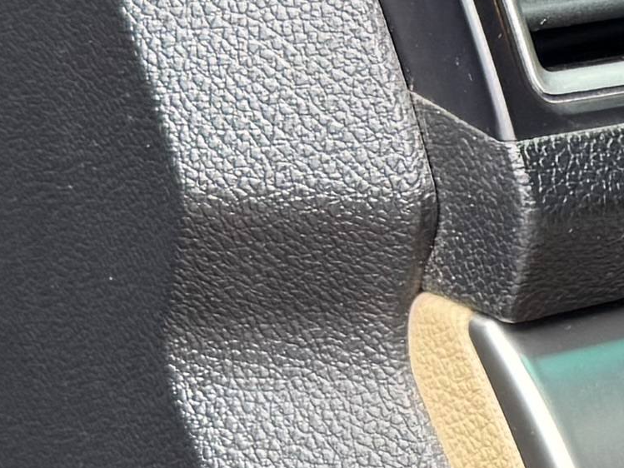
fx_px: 3299
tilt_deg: -10.8
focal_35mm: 183
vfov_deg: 8.1
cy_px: -28
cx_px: 1430
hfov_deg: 9.7
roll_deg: -5.3
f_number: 1.78
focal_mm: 6.76
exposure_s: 1/121
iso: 100
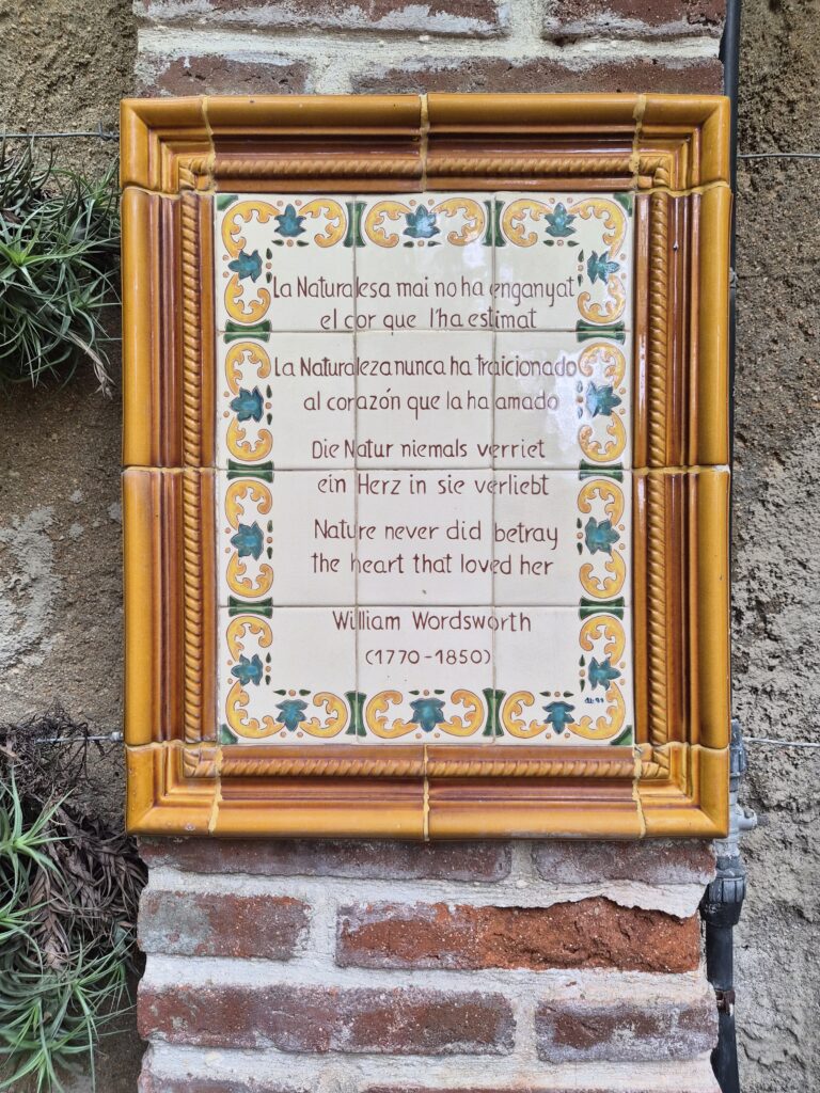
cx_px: 410
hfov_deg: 58.9
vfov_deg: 73.9
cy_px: 546
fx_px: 726
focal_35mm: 23
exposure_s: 1/180
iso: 125
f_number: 1.8
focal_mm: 5.4
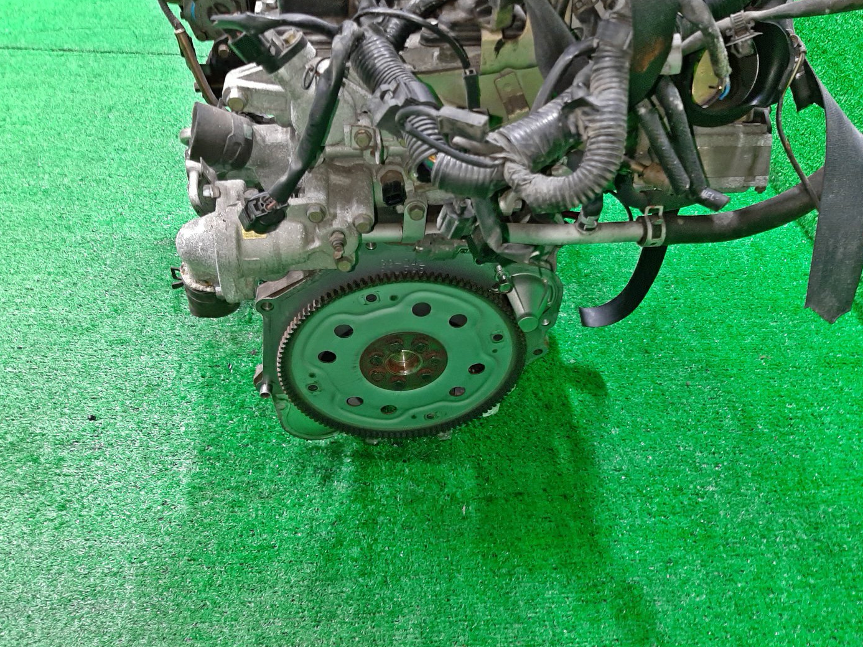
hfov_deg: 65.3
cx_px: 442
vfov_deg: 51.3
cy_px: 323
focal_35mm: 27
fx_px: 673
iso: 172
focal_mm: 3.93
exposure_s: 1/25
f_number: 1.7
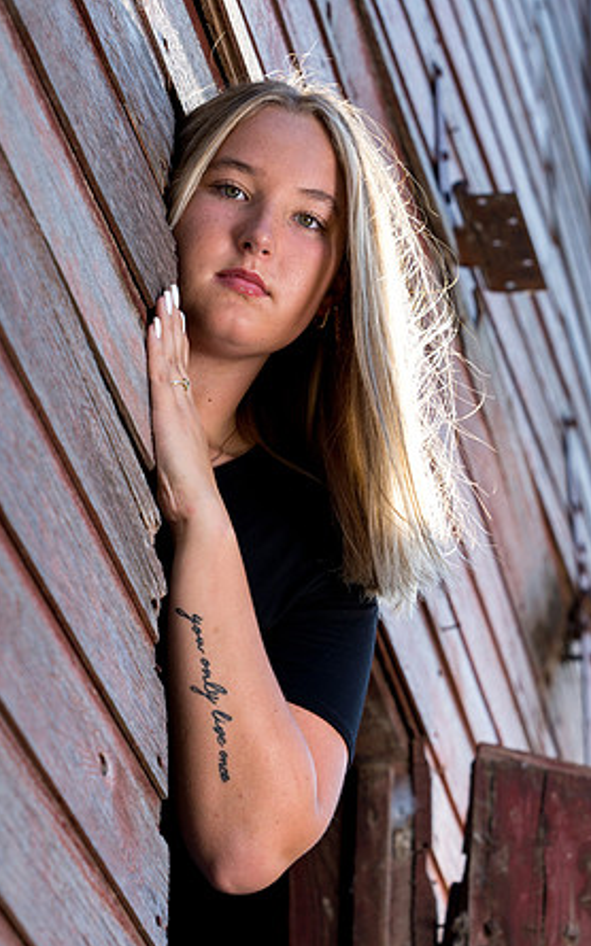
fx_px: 2655
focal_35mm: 103
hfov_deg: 12.7
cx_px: 302
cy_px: 476
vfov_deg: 20.2
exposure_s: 1/250
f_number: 5
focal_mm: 100
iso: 100
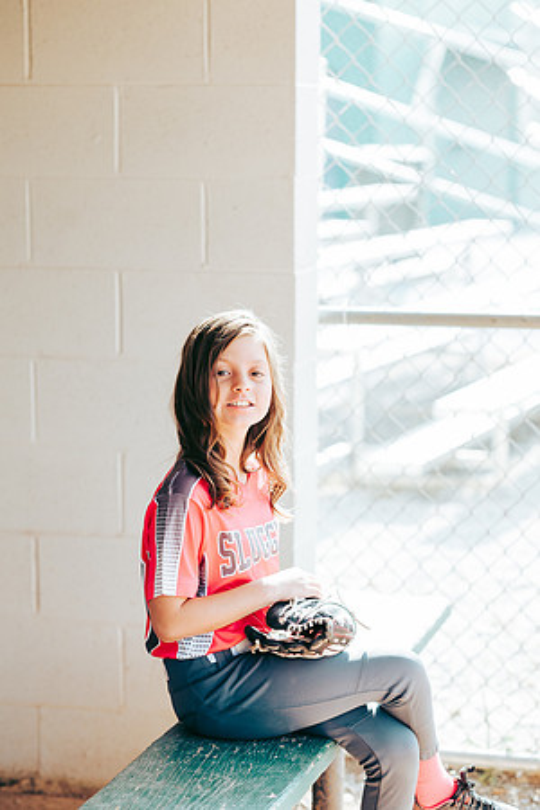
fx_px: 1912
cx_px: 270
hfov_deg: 16.1
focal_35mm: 85
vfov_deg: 23.9
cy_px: 405
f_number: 2.8
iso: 160
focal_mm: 85
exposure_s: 1/400
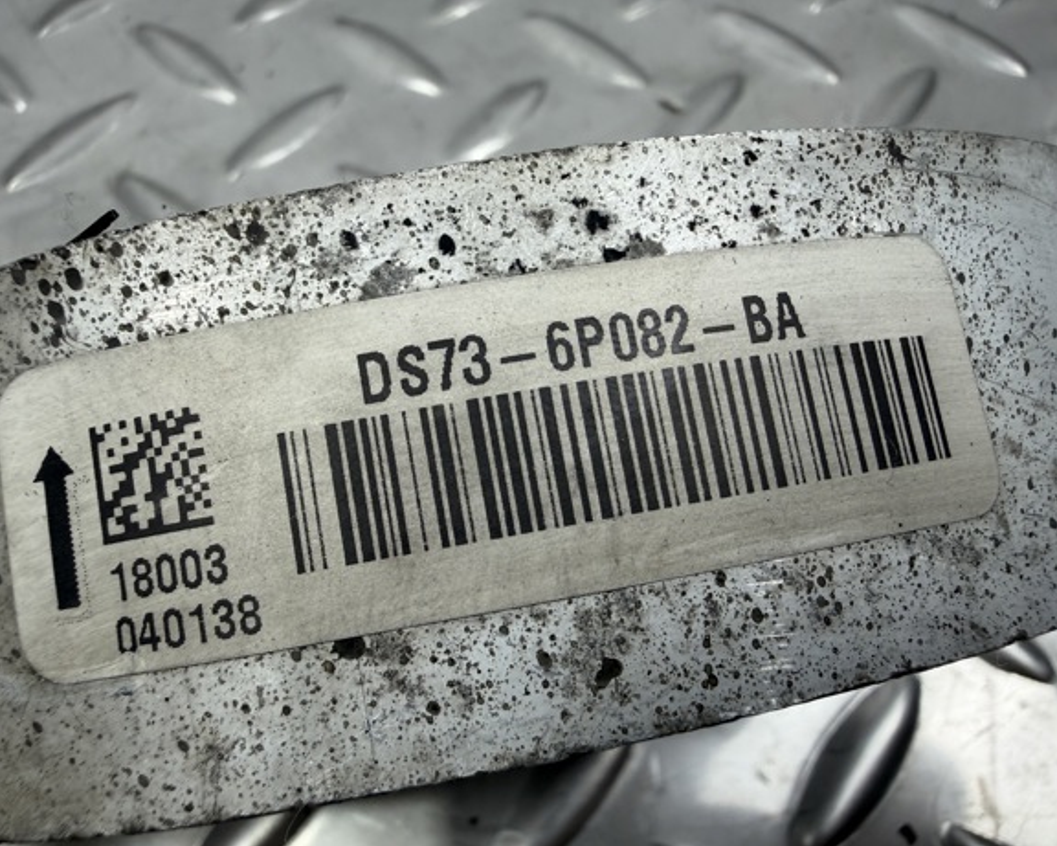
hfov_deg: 66.0
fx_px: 813
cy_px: 438
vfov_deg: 54.9
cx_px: 543
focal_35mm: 26
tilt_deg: -62.7
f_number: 2.2
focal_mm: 2.22
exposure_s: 1/100
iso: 64
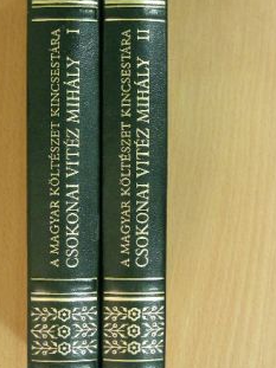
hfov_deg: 20.9
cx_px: 91
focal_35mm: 70
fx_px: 745
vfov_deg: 27.8
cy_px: 169
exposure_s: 1/13.2
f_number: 3.5
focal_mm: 8
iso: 200
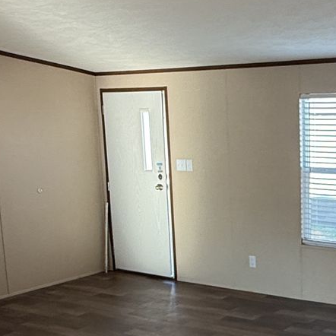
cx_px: 328
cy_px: 245
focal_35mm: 56
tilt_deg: -8.9
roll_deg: +1.2
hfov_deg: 28.8
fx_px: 615
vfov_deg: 30.1
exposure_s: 1/99
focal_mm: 2.22
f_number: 2.2
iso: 100
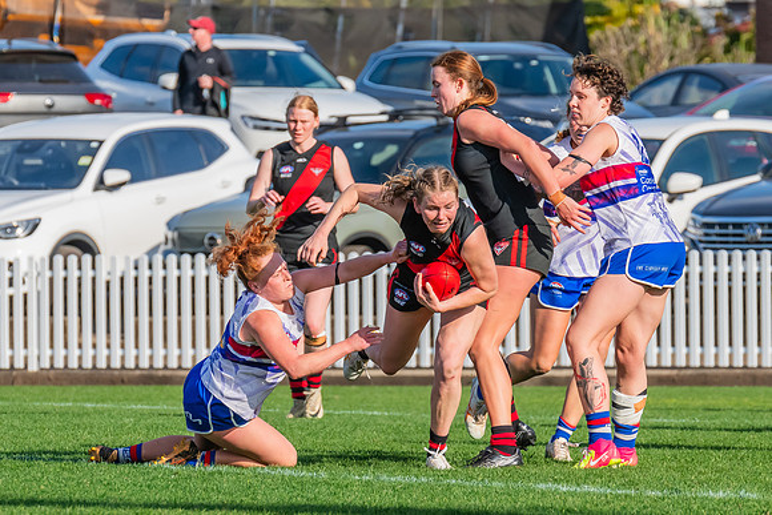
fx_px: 13247
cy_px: 273
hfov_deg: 3.3
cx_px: 344
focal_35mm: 618
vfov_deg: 2.2
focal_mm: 360
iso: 800
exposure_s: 1/1250
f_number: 11
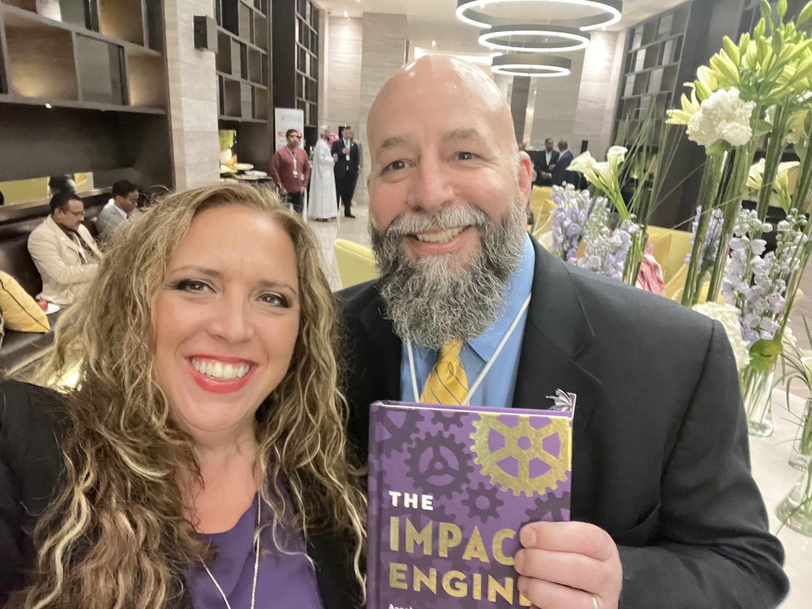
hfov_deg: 73.9
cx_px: 406
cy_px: 304
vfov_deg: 58.9
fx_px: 540
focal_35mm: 23
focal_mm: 2.71
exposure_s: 1/15
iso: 1000
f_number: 2.2
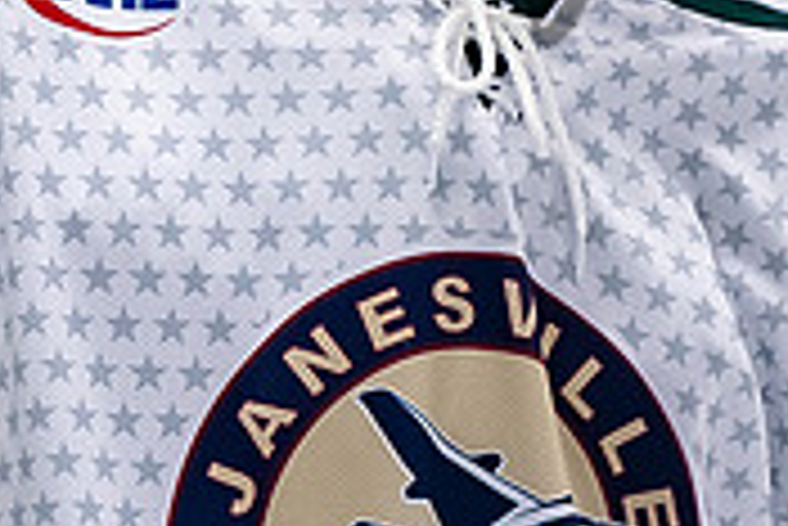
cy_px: -314
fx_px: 32443
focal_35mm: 1481
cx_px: 471
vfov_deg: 0.9
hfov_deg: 1.4
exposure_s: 1/800
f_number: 3.2
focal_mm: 195
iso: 2000
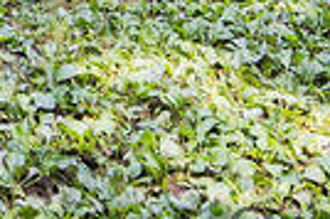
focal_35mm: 130
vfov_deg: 8.3
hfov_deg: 13.7
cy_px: -516
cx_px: -300
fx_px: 1190
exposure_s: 1/160
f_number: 2.8
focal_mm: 17
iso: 320
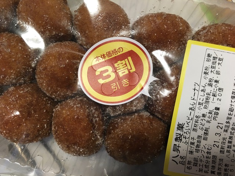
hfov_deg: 61.7
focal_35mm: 29
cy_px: 88
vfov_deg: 48.2
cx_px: 118
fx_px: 197
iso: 40
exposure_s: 1/30
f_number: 2.2
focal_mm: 4.15
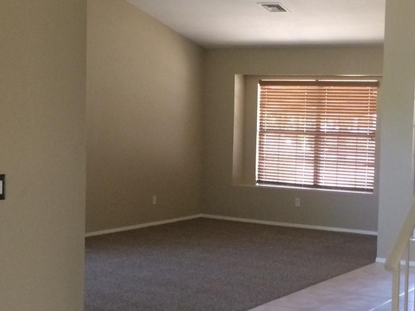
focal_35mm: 68
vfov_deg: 21.6
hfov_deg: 28.4
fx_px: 815
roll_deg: -0.3
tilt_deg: -7.7
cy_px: 188
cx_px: 275
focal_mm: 4.15
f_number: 2.2
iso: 200
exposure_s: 1/30
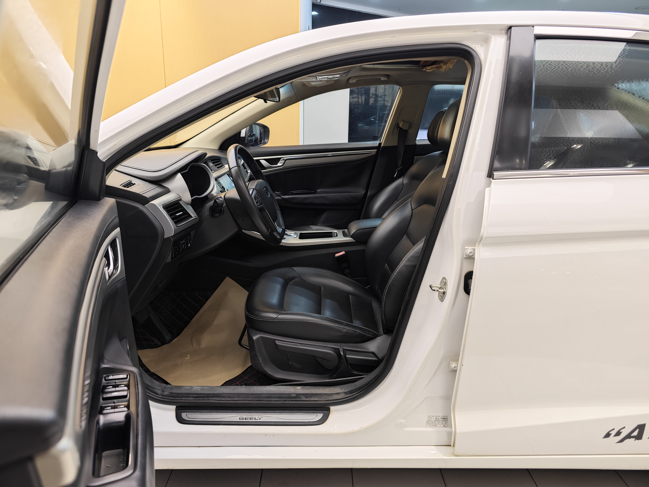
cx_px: 324
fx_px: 431
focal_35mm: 23
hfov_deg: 73.9
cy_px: 244
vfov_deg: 58.9
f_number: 1.9
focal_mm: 8.7
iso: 500
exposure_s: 1/50
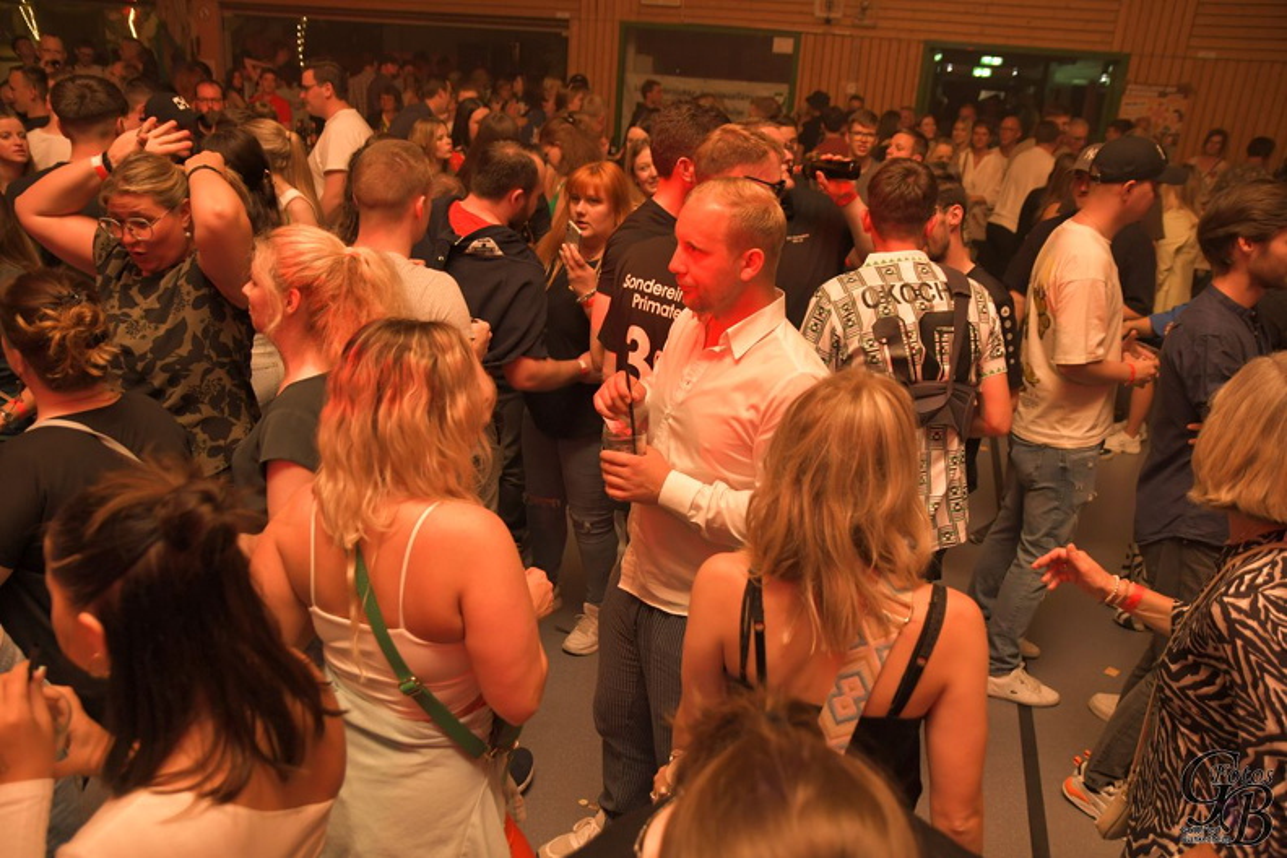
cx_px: 644
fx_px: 1001
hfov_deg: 65.5
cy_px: 429
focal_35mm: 28
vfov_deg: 46.4
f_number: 3.2
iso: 1250
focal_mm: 19
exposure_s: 1/250
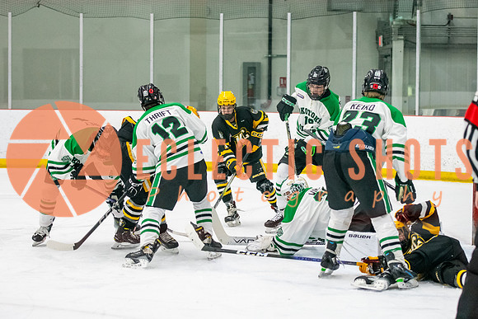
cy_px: 159
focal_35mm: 112
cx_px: 276
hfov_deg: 18.3
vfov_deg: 12.3
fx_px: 1484
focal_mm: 75
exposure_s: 1/800
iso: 4000
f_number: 2.8
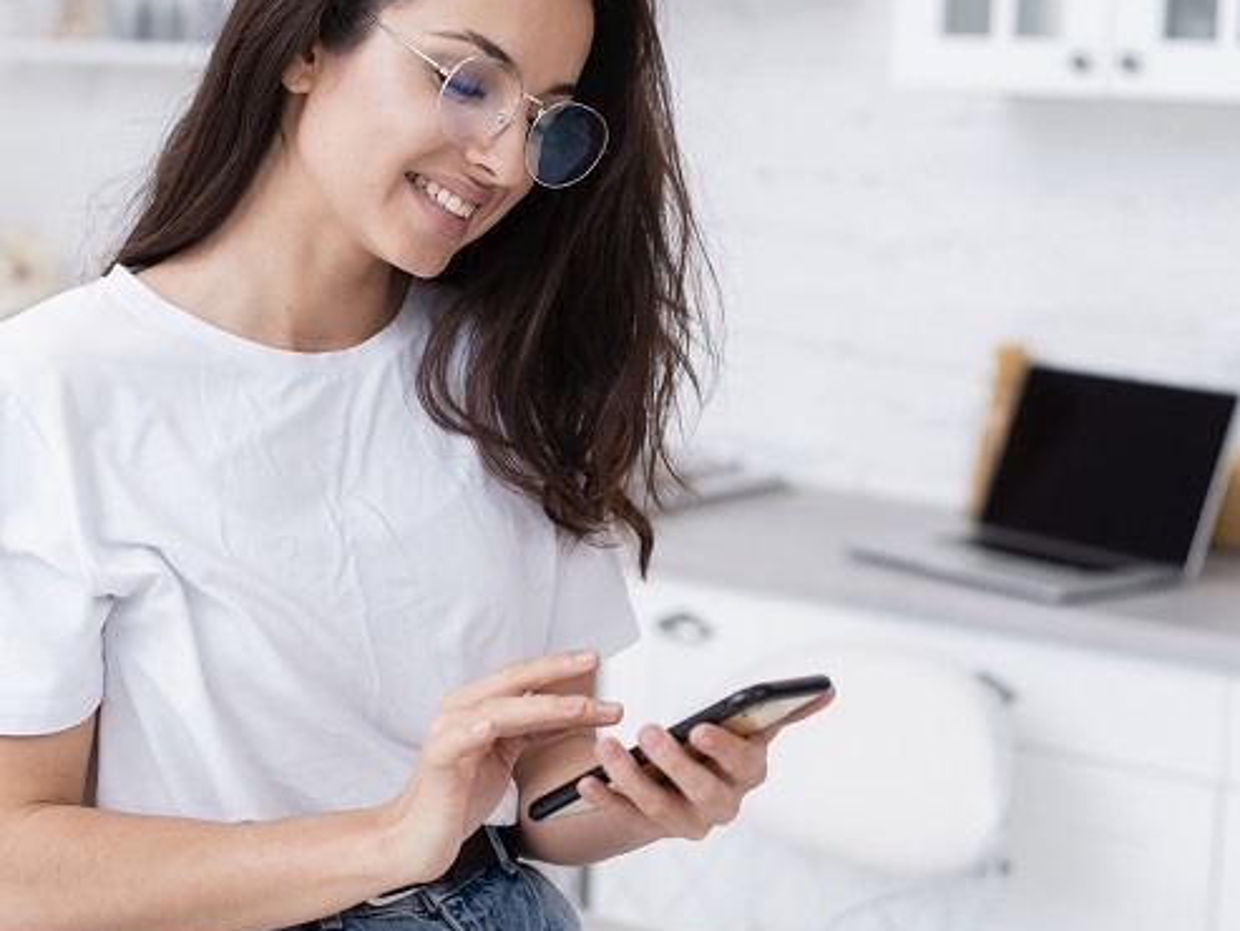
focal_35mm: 69
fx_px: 2472
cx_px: 607
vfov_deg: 21.3
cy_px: 385
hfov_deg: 28.2
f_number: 2.8
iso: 125
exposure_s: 1/125
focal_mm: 50
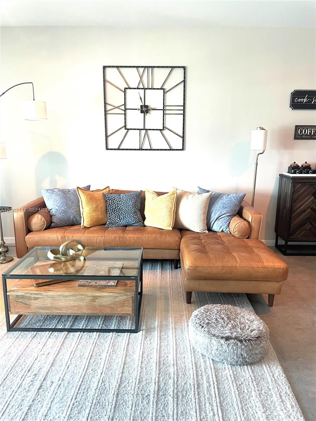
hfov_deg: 53.1
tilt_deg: -11.5
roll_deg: +0.0
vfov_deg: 67.3
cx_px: 158
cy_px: 210
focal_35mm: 26
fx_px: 316
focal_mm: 4.2
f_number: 1.6
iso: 100
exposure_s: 1/60
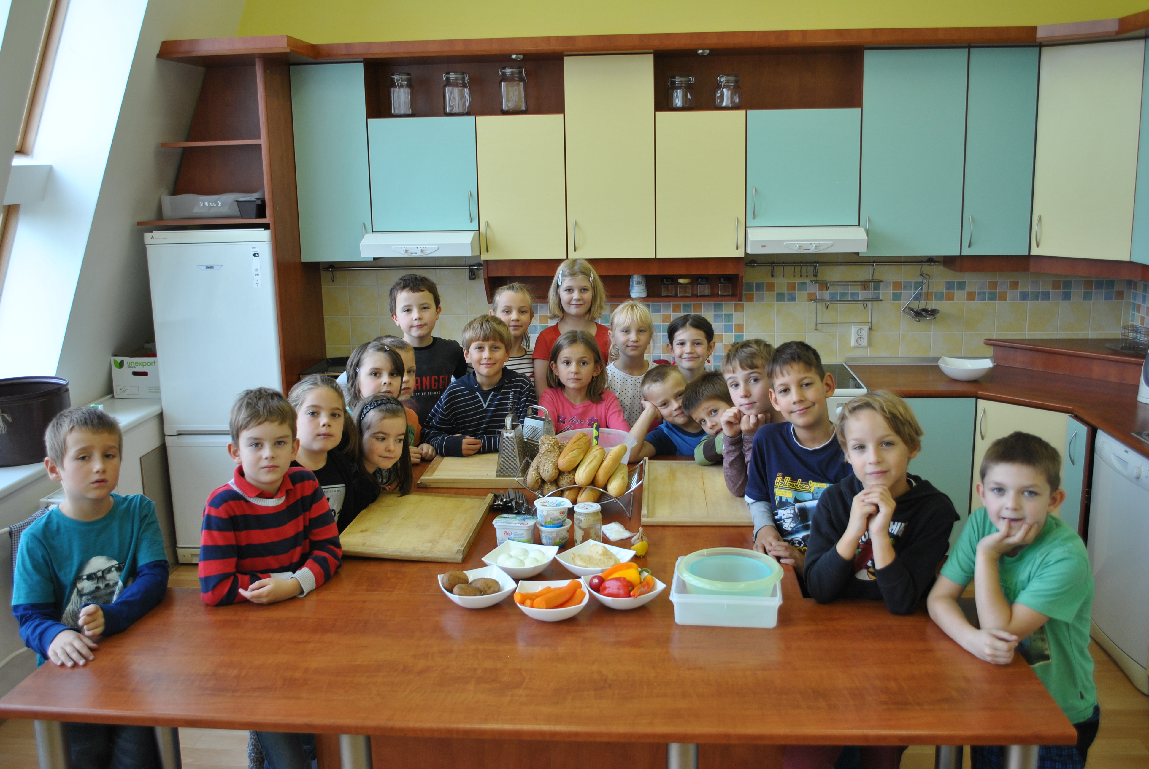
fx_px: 1055
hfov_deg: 57.2
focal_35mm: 33
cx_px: 574
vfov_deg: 40.1
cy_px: 384
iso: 200
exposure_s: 1/50
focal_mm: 22
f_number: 3.8
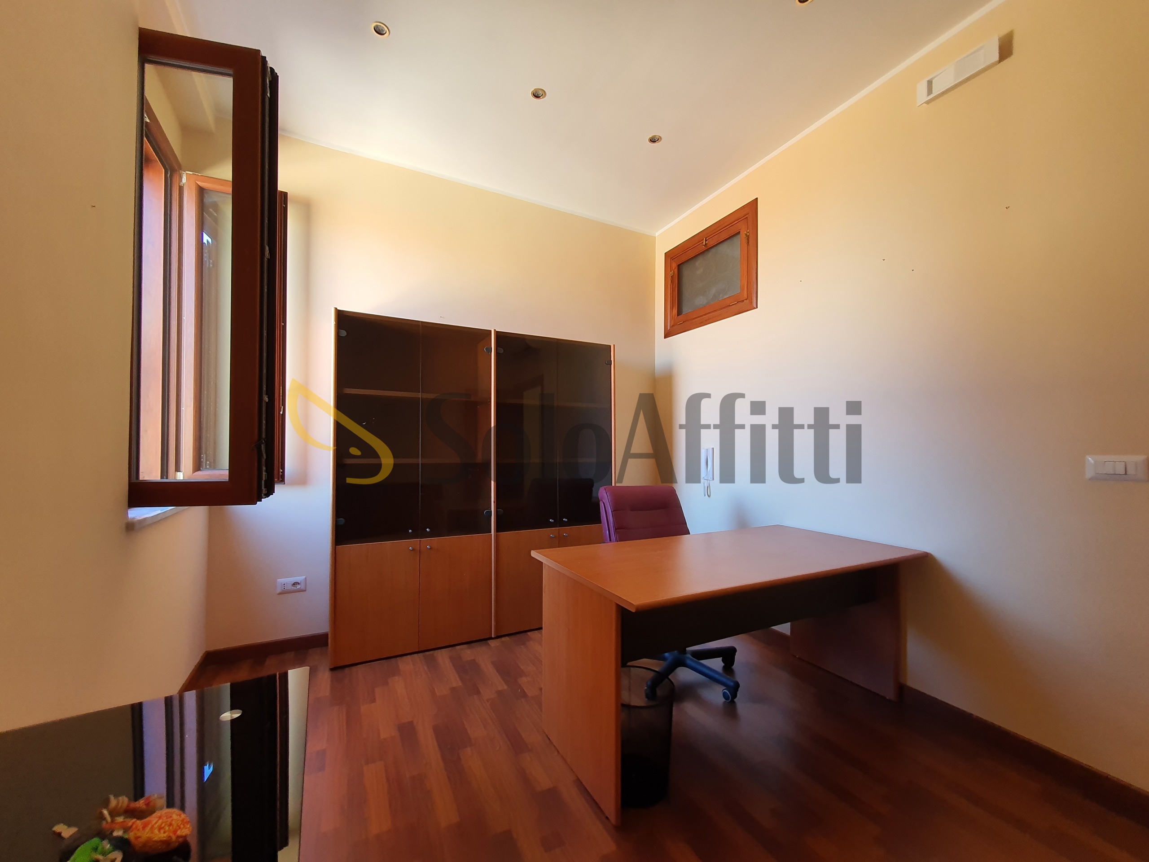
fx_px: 432
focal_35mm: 13
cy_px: 431
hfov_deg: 106.2
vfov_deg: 89.9
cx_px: 574
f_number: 2.2
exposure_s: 1/50
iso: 100
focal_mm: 1.8
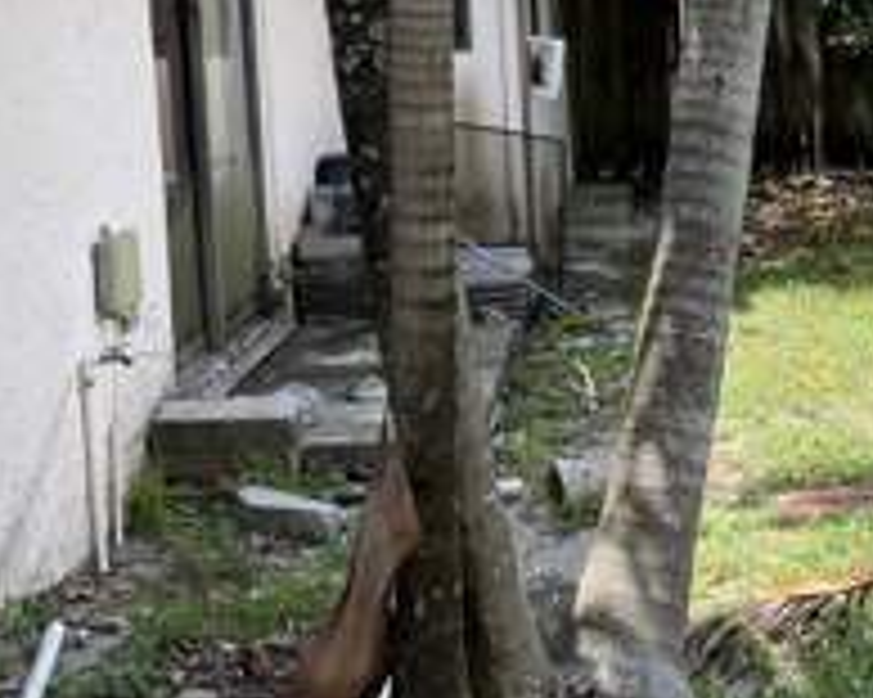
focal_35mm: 70
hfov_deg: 25.5
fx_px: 1808
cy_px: 187
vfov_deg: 21.7
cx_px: 922
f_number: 1.8
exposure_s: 1/318
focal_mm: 3
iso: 16
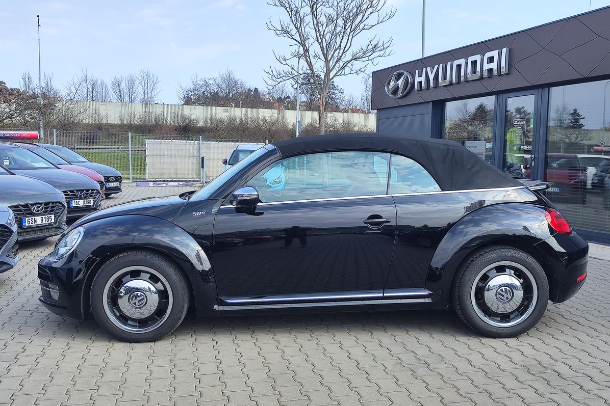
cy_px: 219
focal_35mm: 24
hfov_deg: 73.8
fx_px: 407
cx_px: 306
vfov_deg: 53.1
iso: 50
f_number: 1.69
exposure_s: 1/449
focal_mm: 7.01
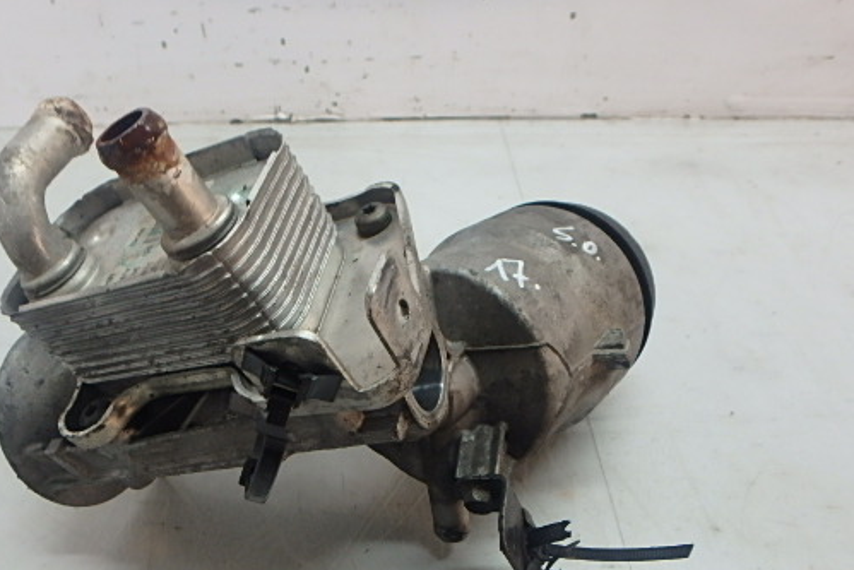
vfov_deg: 45.5
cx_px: 375
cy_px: 394
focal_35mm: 28
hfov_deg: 65.2
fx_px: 664
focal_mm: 3.7
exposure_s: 1/30
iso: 200
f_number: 3.5
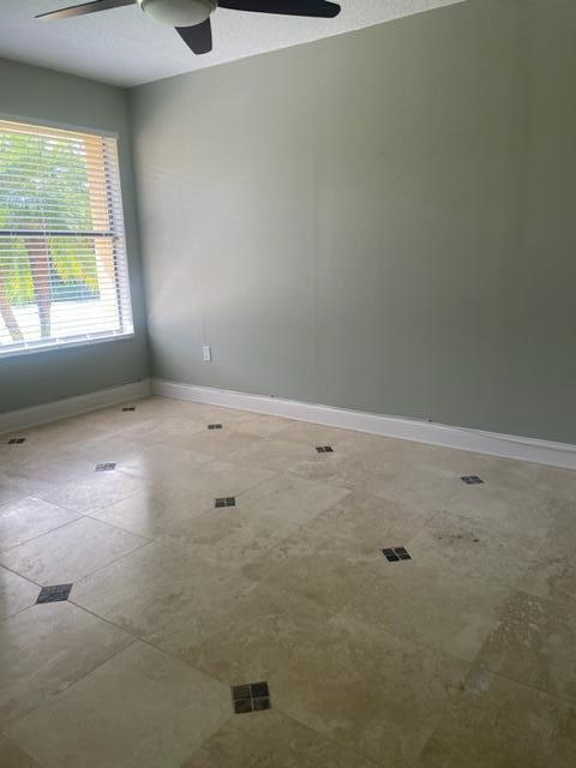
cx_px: 288
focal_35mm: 26
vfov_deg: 67.3
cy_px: 384
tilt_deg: -12.9
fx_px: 577
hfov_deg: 53.1
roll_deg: +1.9
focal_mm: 4.2
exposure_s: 1/121
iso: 80
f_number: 1.6
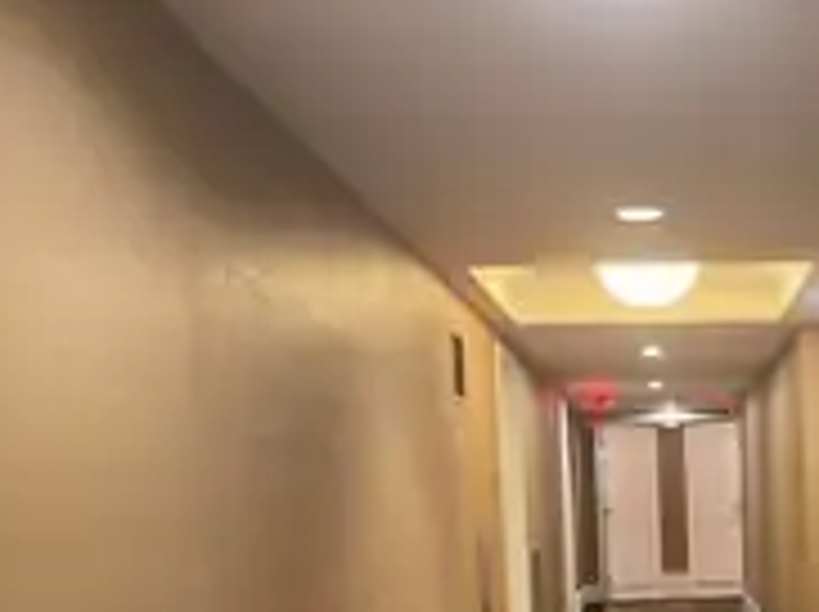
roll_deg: +0.9
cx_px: 774
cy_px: 580
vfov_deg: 25.5
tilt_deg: -0.8
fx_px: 1300
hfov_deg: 32.8
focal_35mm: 55
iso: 400
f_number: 1.6
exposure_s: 1/40
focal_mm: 5.1
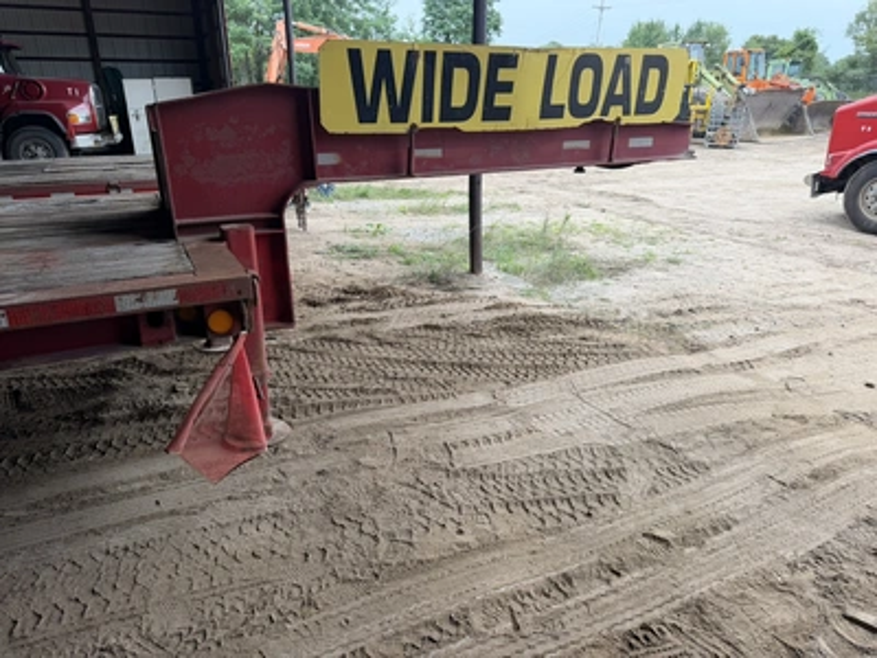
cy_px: 329
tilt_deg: -17.2
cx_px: 438
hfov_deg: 71.6
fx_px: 608
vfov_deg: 56.8
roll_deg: +1.8
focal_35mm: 24
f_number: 1.78
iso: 80
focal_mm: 6.76
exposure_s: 1/374
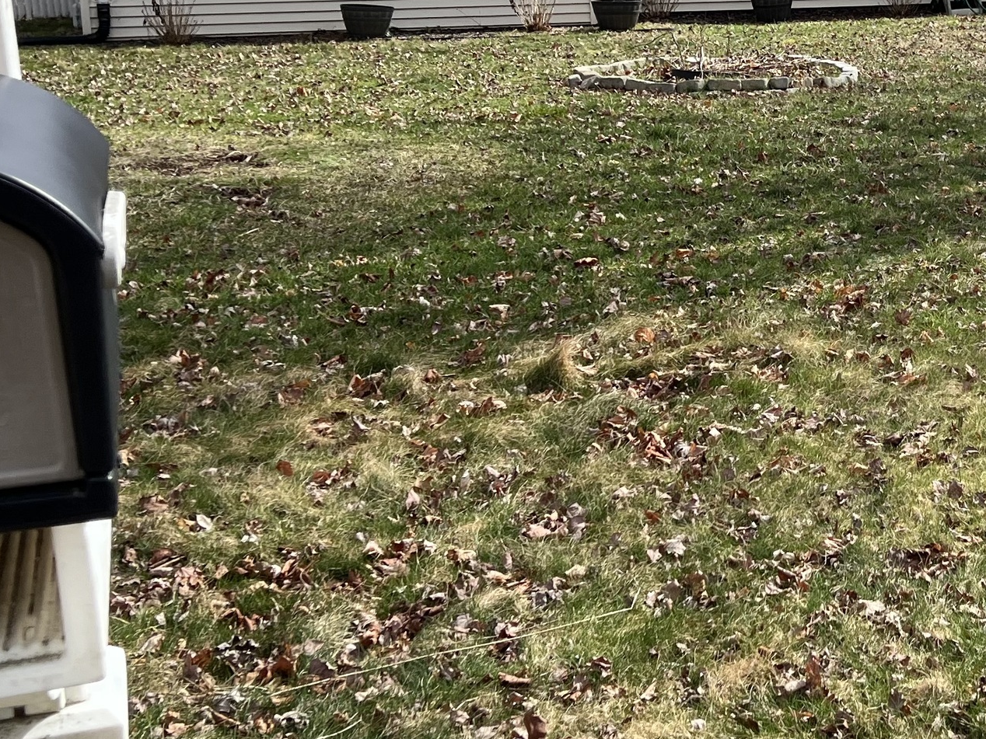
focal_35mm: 63
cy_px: 226
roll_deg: +1.2
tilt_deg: -10.6
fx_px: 1794
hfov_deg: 29.7
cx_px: 851
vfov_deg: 23.1
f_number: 1.5
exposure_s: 1/2513
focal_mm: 5.7
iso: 50
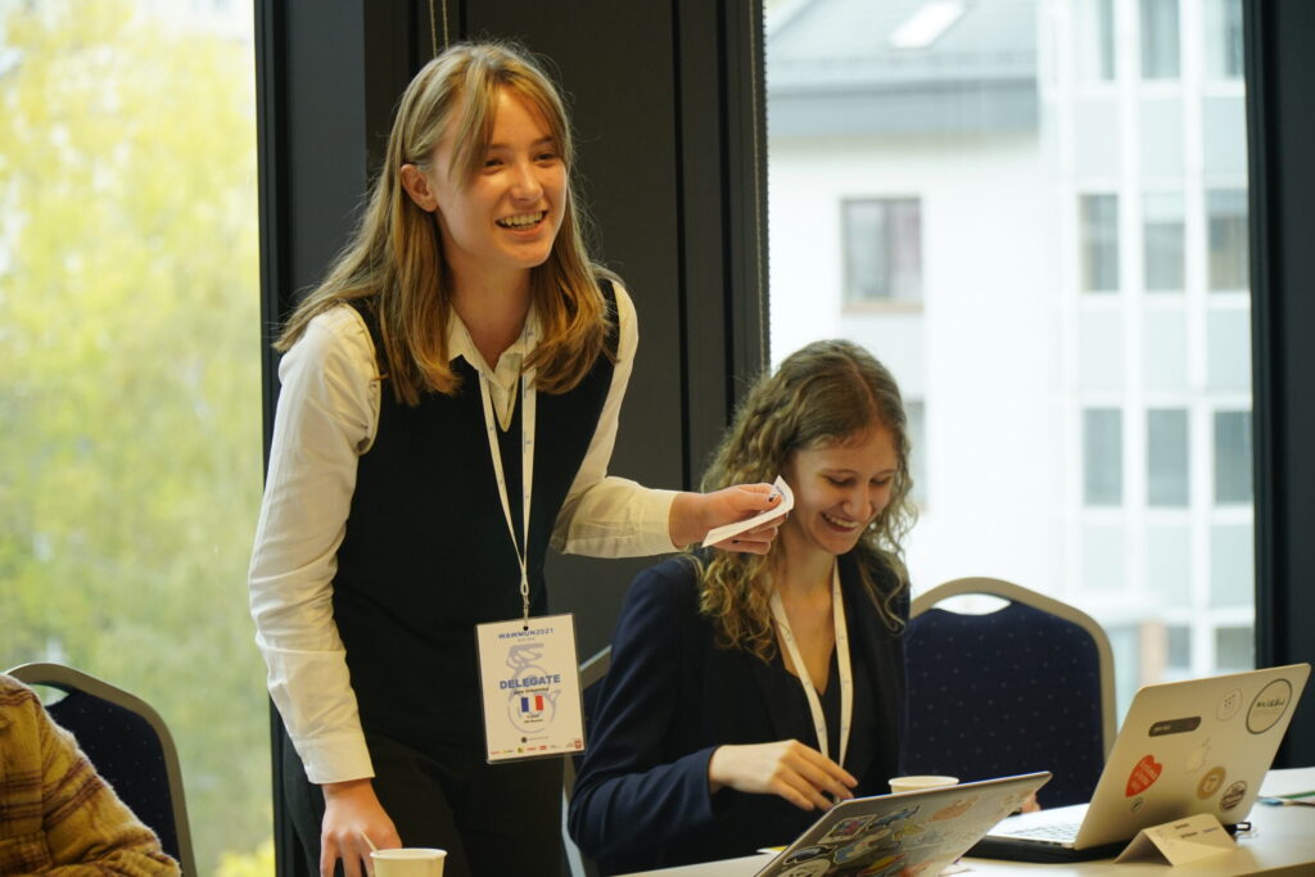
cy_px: 438
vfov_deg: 10.8
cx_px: 658
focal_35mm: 128
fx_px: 4658
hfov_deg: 16.1
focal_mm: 85
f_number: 4
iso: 640
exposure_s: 1/160
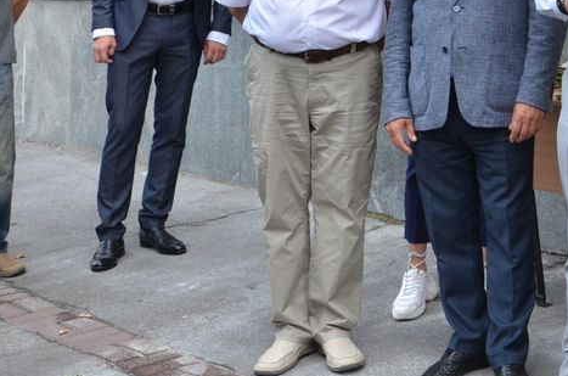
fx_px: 1558
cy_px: -103
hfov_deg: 19.8
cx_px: 615
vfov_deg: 13.3
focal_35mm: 99
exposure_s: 1/320
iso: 400
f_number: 9
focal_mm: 22
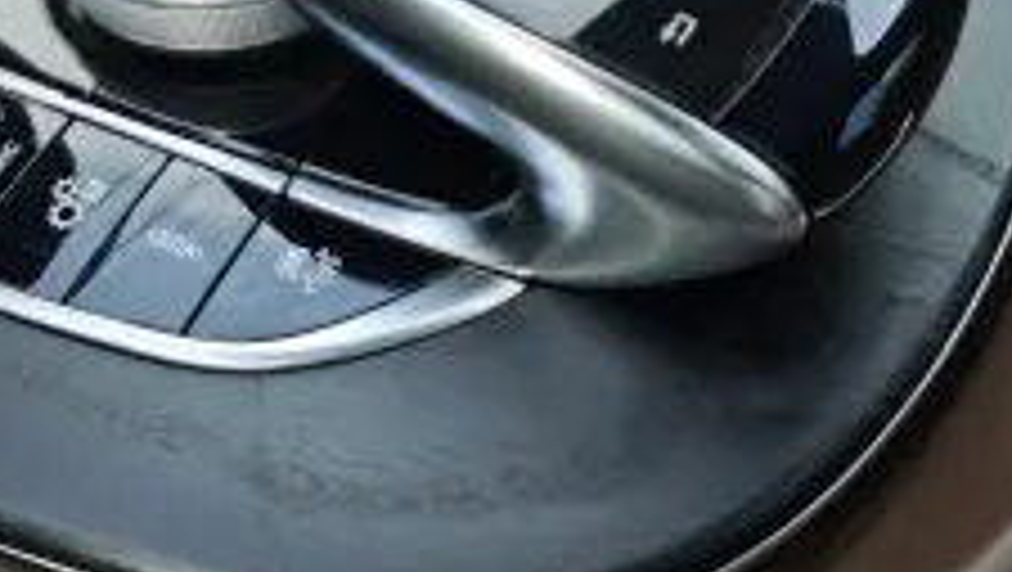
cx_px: 328
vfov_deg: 19.2
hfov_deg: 34.0
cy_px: 5
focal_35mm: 61
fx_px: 1638
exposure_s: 1/136
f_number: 1.4
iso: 50
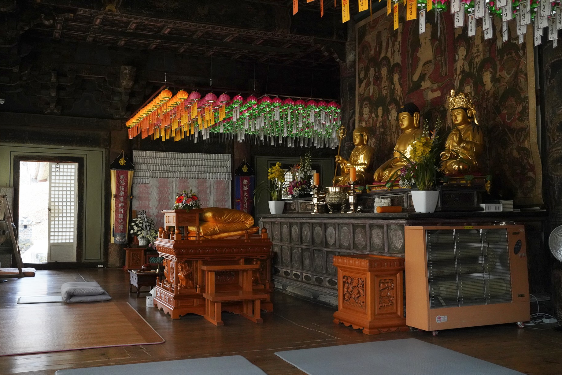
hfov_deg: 51.9
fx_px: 578
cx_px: 283
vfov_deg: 36.0
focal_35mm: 37
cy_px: 185
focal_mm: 34
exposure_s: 1/100
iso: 6400
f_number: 14
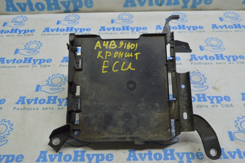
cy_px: 82
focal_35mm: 39
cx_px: 122
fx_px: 265
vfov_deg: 34.2
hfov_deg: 49.6
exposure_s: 1/40
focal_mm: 26
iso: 400
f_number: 5.6
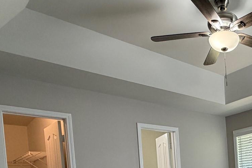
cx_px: 237
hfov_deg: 43.3
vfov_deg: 29.2
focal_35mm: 40
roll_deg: +3.9
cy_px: 197
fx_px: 280
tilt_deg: -2.7
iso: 200
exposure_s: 1/120
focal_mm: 2.22
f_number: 2.2
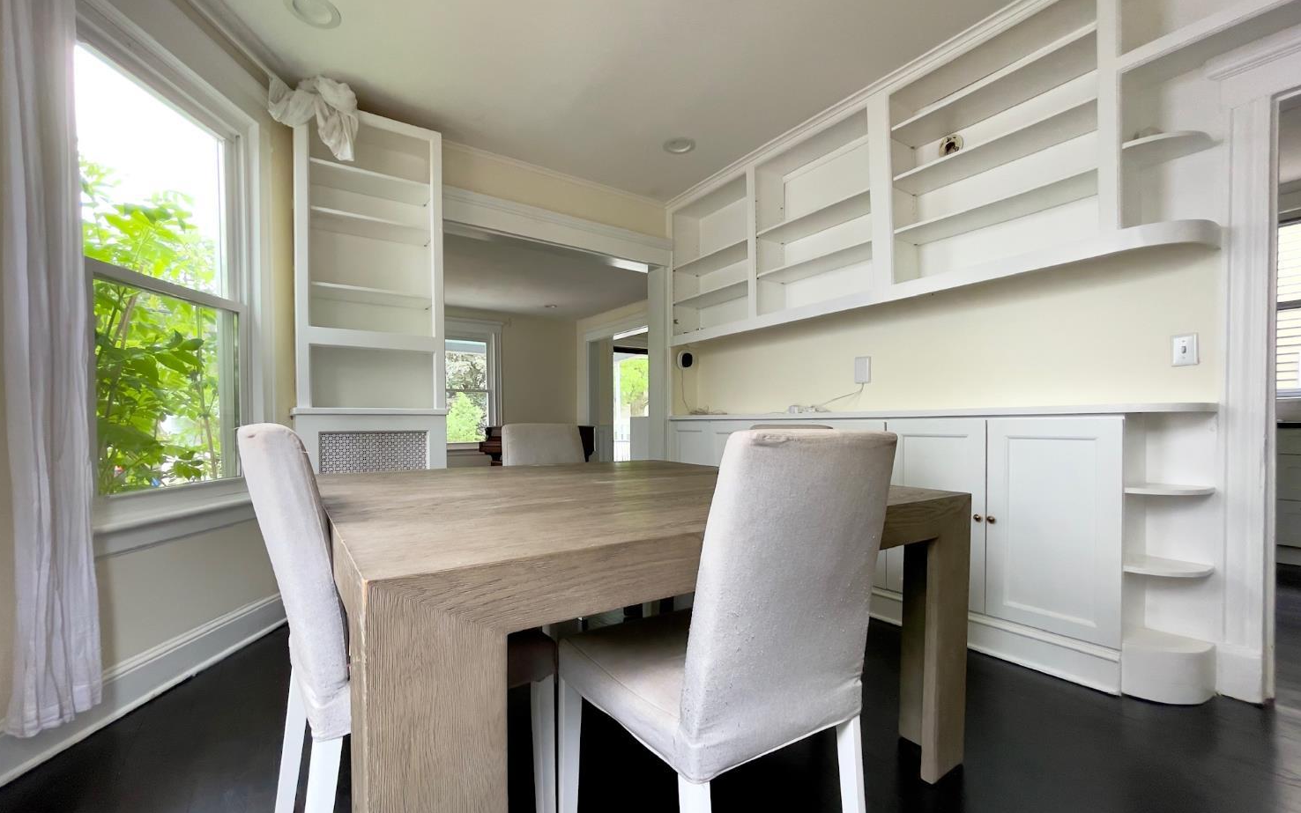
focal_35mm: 14
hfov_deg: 105.3
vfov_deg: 78.5
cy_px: 436
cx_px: 641
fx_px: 496
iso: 200
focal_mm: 1.54
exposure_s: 1/99
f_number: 2.4
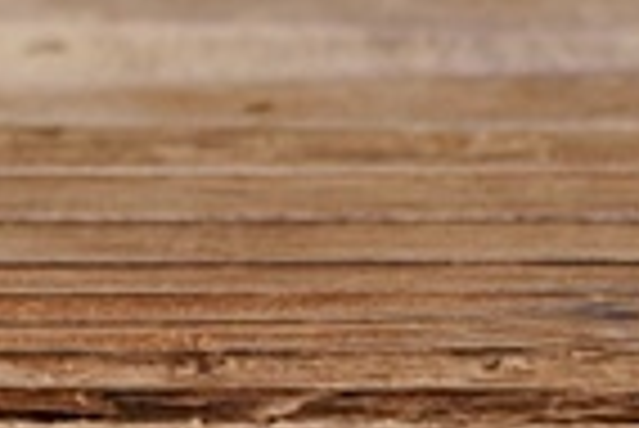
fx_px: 8241
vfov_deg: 2.9
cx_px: -810
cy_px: -570
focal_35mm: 464
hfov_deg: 4.4
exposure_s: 1/6
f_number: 5.6
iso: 200
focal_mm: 55
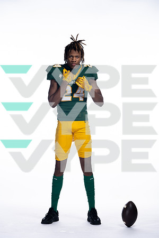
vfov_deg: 18.9
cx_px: 80
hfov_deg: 12.7
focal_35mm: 108
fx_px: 715
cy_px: 119
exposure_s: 1/250
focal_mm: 108
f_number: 6.3
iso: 400
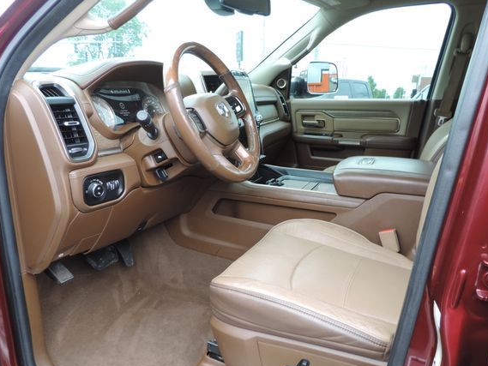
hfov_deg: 65.3
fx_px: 381
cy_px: 205
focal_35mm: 27
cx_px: 252
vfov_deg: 51.3
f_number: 3
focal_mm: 4.3
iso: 80
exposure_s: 1/30
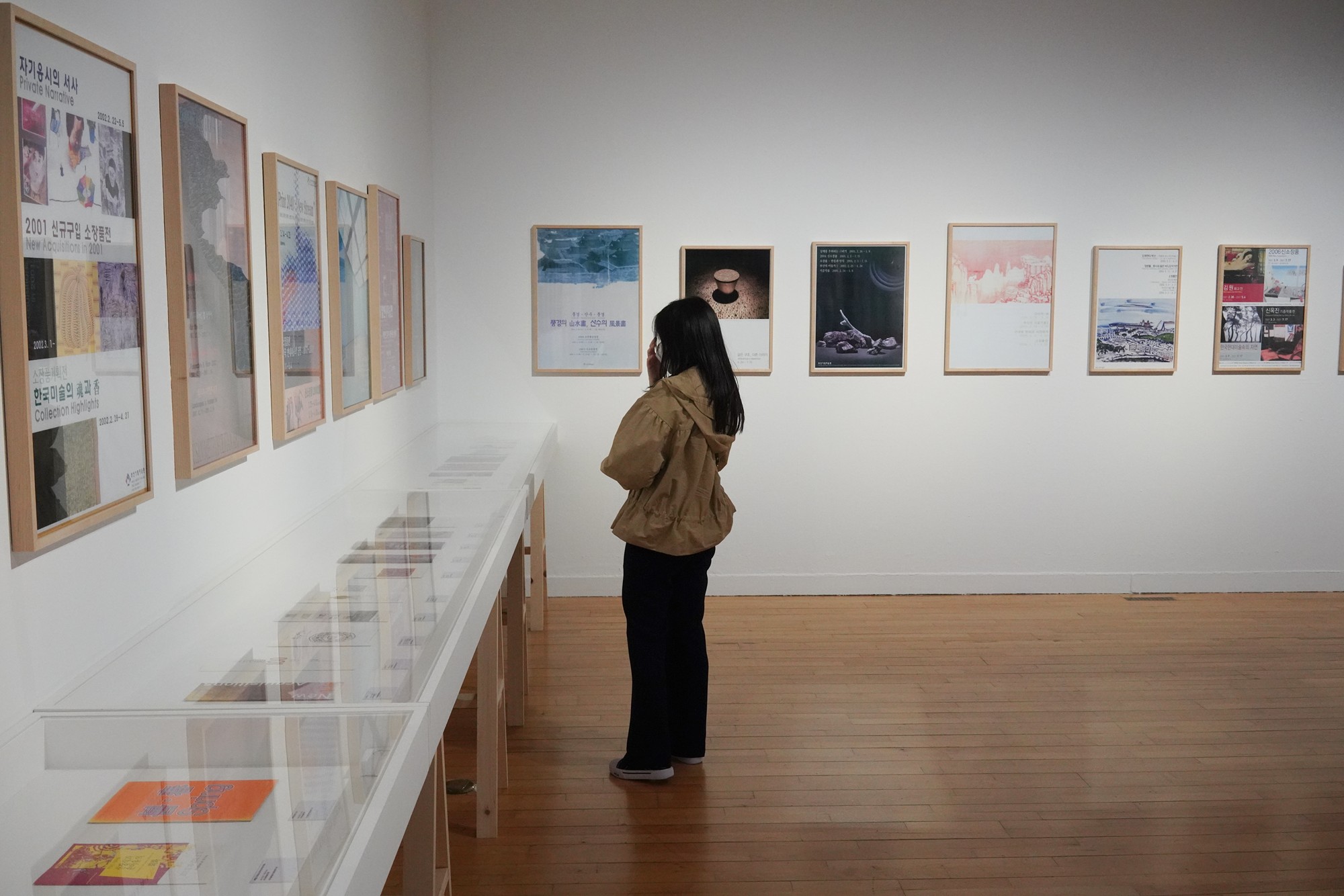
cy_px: 448
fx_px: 1307
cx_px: 672
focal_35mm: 35
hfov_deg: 54.4
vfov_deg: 37.9
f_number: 10
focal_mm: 35
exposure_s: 1/100
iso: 6400
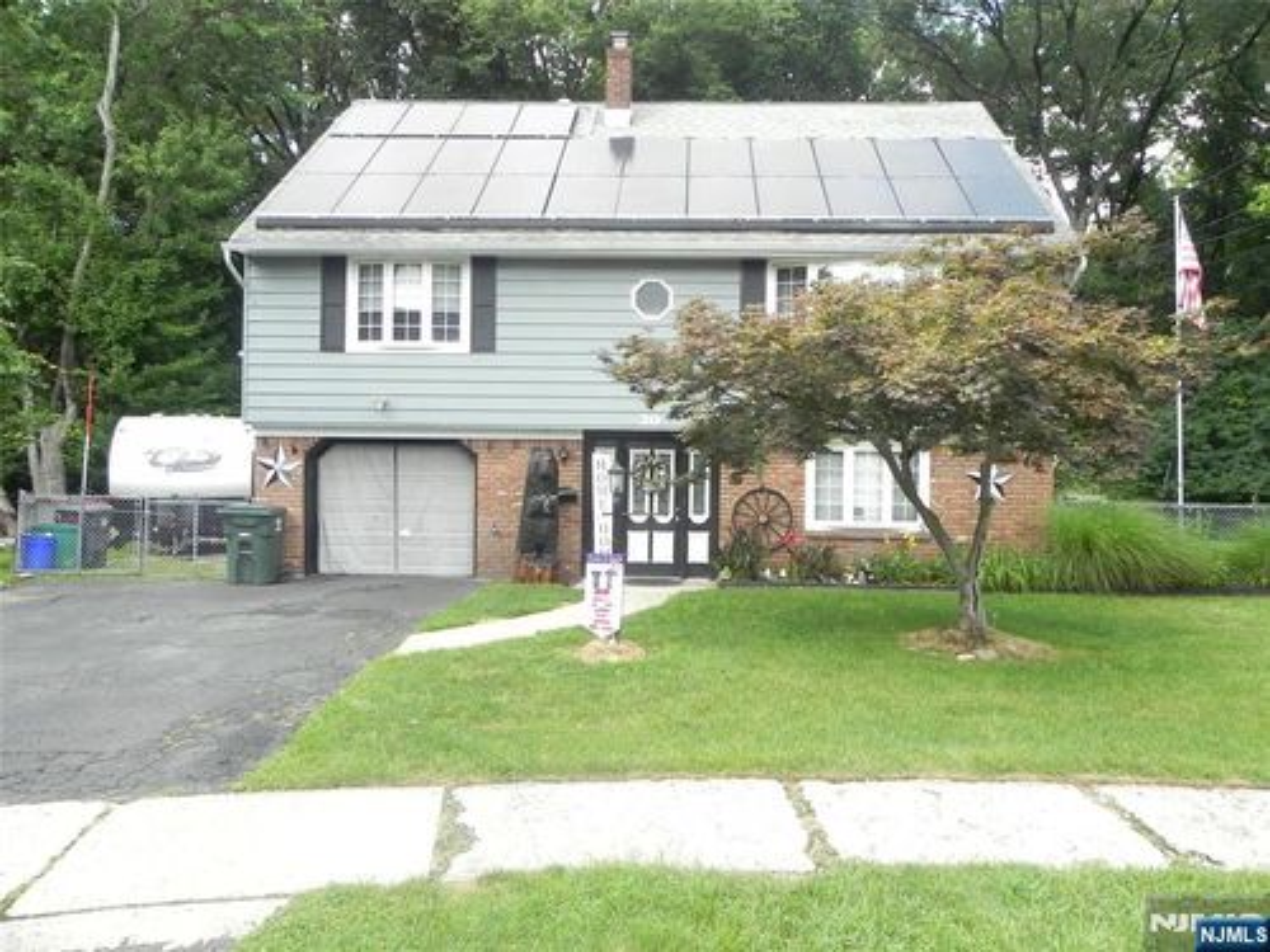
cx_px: 635
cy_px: 476
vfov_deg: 53.1
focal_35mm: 26
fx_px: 954
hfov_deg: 67.3
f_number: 4.5
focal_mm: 4.6
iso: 160
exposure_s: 1/130
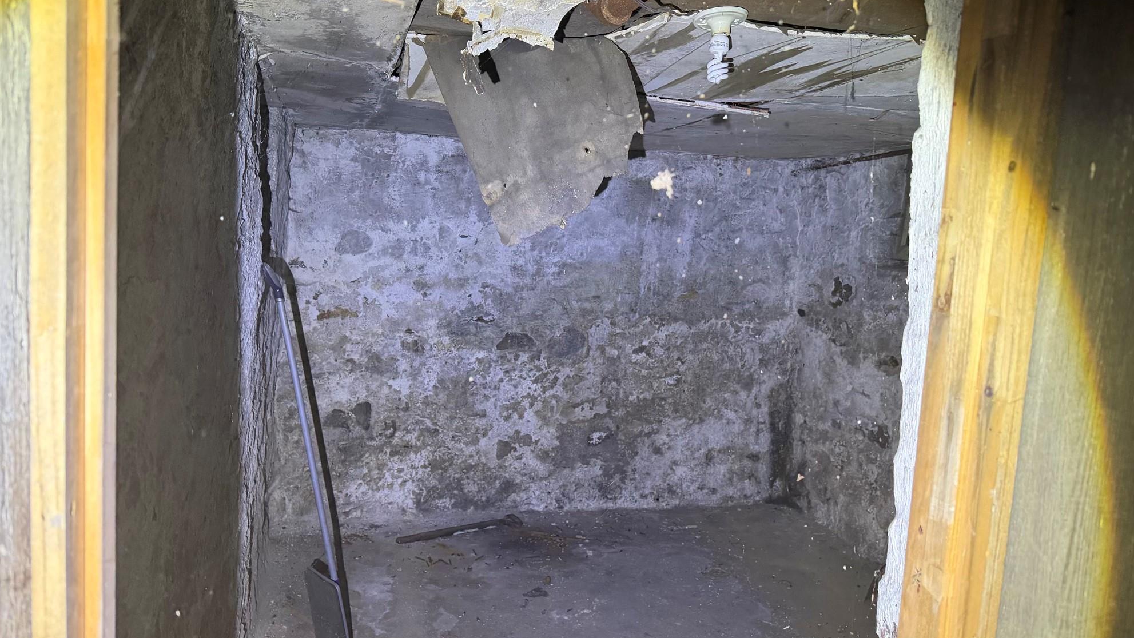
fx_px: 812
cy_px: 280
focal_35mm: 27
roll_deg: -2.5
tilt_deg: -2.2
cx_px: 567
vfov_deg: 42.8
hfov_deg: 69.9
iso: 400
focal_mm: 6.76
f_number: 1.78
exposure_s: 1/60
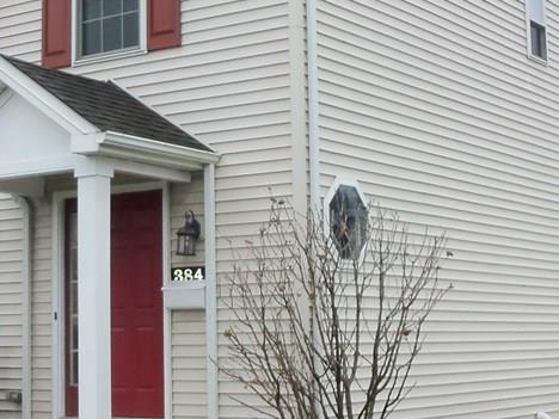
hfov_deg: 24.1
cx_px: 220
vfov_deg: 18.2
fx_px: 1308
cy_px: 221
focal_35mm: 81
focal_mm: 6.7
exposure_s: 1/80
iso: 125
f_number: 3.6
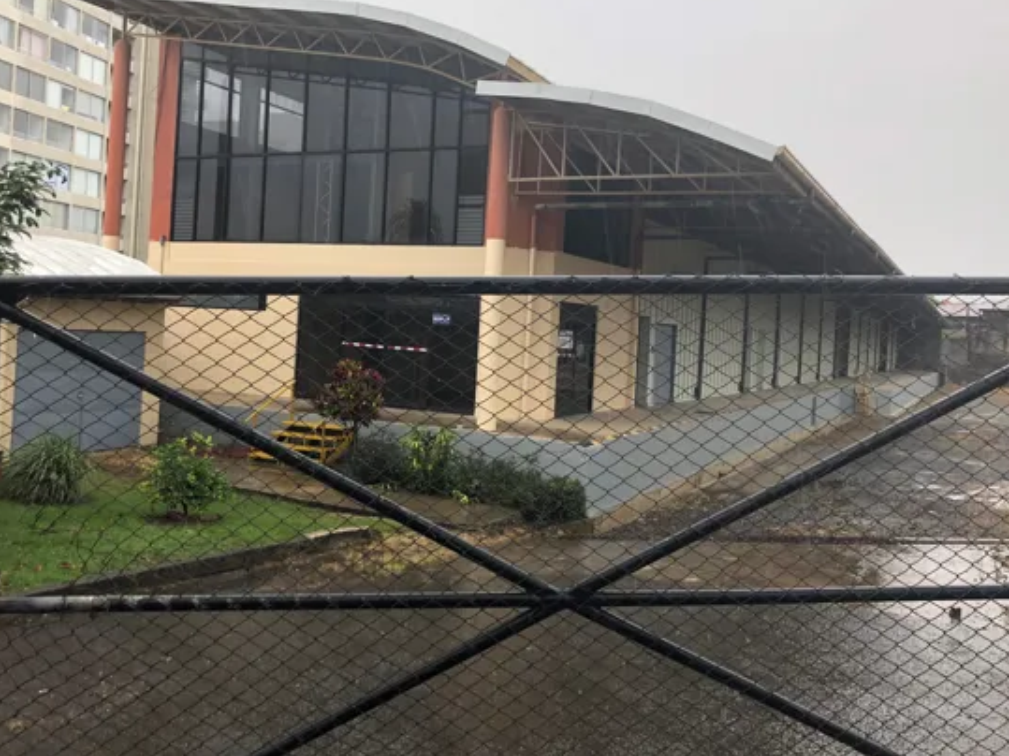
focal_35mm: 33
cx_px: 499
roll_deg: -1.8
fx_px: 962
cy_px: 335
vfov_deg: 42.9
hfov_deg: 55.4
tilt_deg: +1.4
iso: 40
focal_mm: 3.99
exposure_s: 1/120
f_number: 1.8
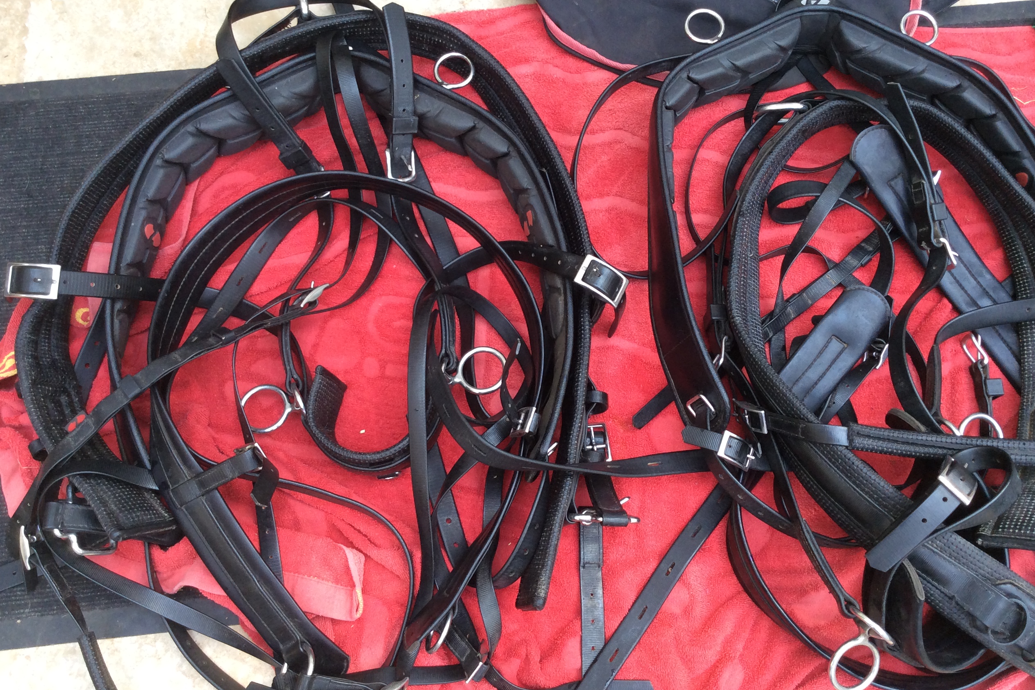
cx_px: 523
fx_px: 977
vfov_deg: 38.9
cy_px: 324
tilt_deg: -73.7
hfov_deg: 55.8
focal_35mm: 34
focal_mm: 3.3
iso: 64
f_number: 2.4
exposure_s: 1/100
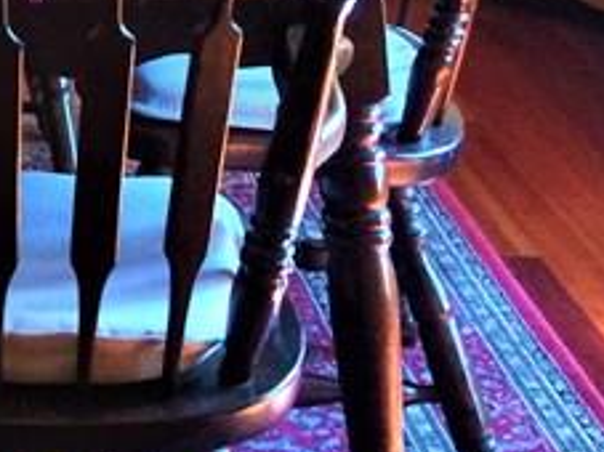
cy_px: -359
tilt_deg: -8.8
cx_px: -370
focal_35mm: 131
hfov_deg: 13.9
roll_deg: -0.7
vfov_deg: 10.6
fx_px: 2285
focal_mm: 4.15
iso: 250
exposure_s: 1/33
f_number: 2.2
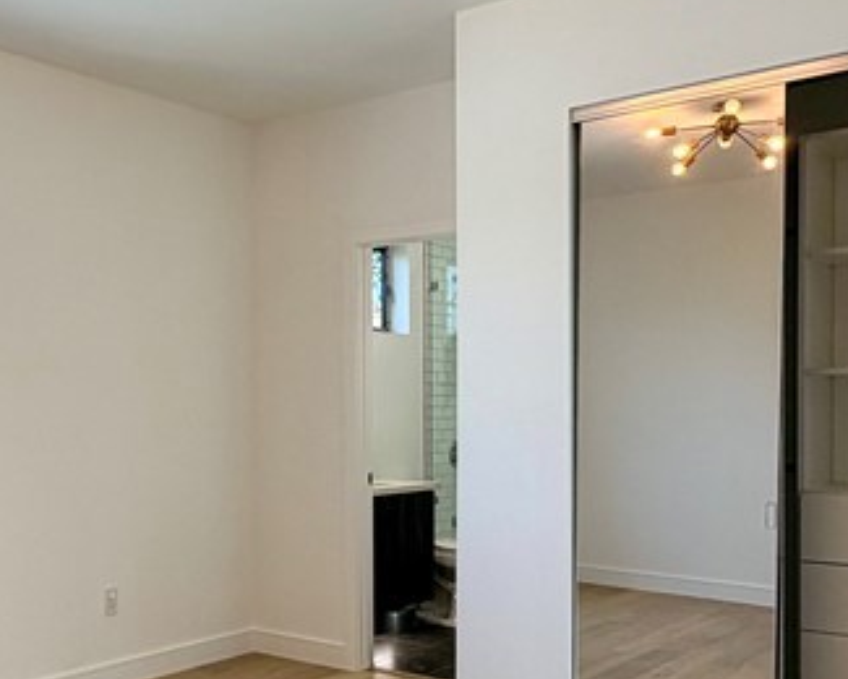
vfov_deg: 34.7
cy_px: 428
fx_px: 1079
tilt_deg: -0.3
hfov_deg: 40.6
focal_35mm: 43
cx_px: 138
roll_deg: +1.0
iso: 64
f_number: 2.2
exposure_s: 1/120
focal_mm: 2.22
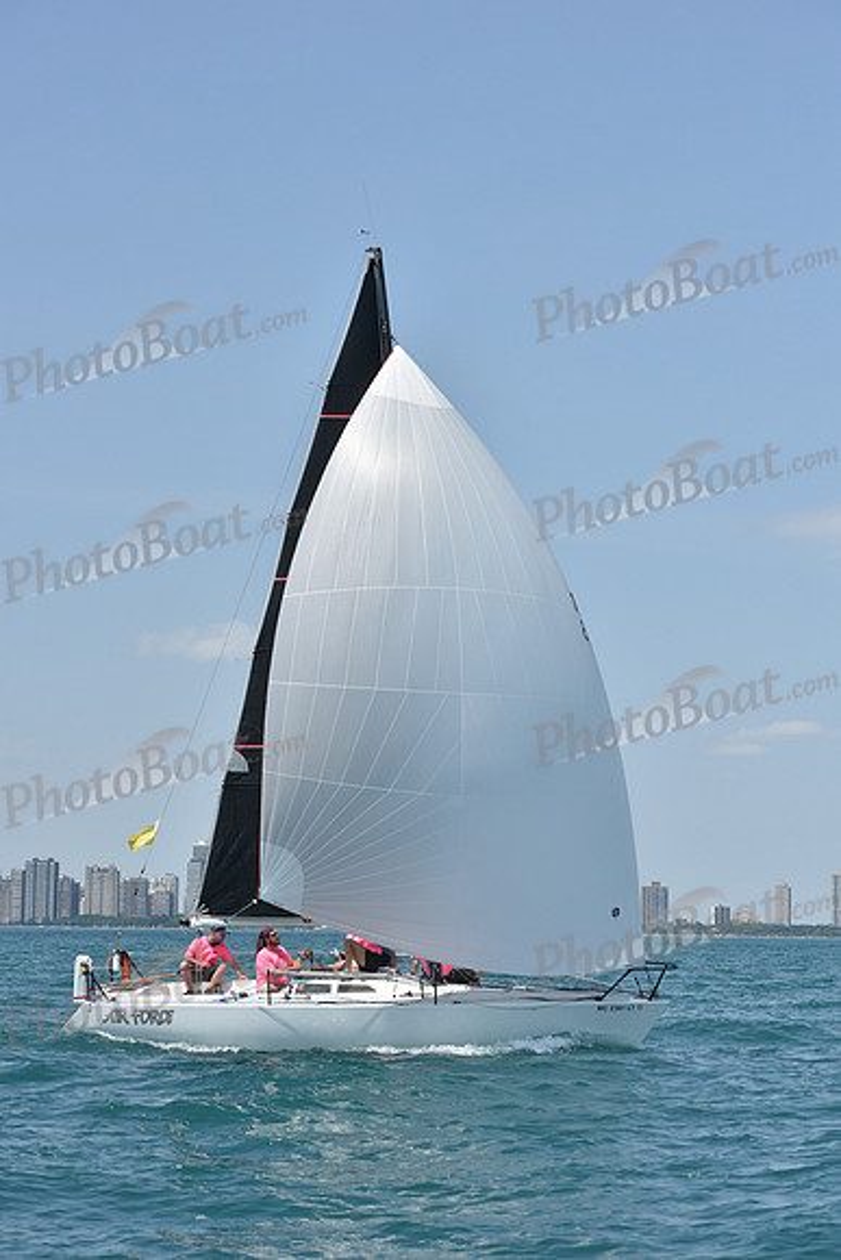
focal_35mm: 86
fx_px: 3012
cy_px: 630
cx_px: 420
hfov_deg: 15.9
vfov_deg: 23.6
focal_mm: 86
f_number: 9
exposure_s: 1/1250
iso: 250
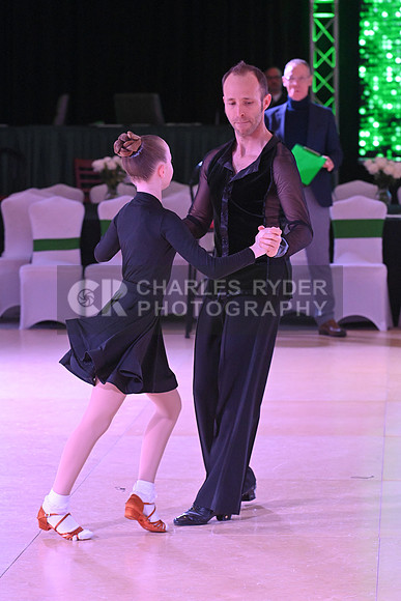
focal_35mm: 130
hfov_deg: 10.6
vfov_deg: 15.8
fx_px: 2171
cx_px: 200
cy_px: 300
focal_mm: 130
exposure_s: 1/400
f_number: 6.3
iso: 5000
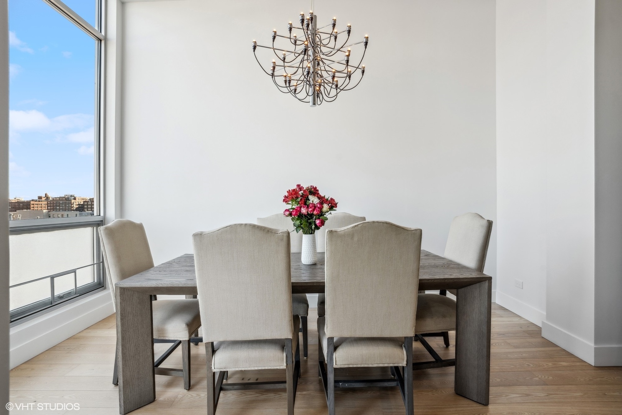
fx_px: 276
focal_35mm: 16
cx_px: 311
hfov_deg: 96.7
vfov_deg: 73.7
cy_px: 208
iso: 320
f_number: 8
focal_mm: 16
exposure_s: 1/50
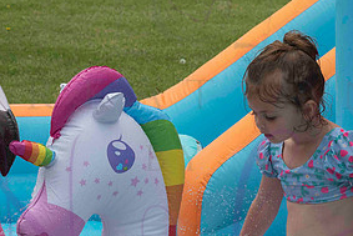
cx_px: 209
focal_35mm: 184
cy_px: 148
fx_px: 1805
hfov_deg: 11.2
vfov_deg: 7.5
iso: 800
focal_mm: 85
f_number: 13
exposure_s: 1/1000
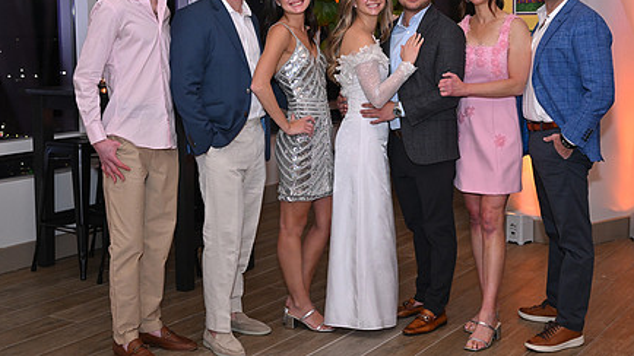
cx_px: 349
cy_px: 145
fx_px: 941
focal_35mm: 56
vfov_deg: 21.4
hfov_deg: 37.2
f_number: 5.6
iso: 1250
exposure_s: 1/60
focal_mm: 40
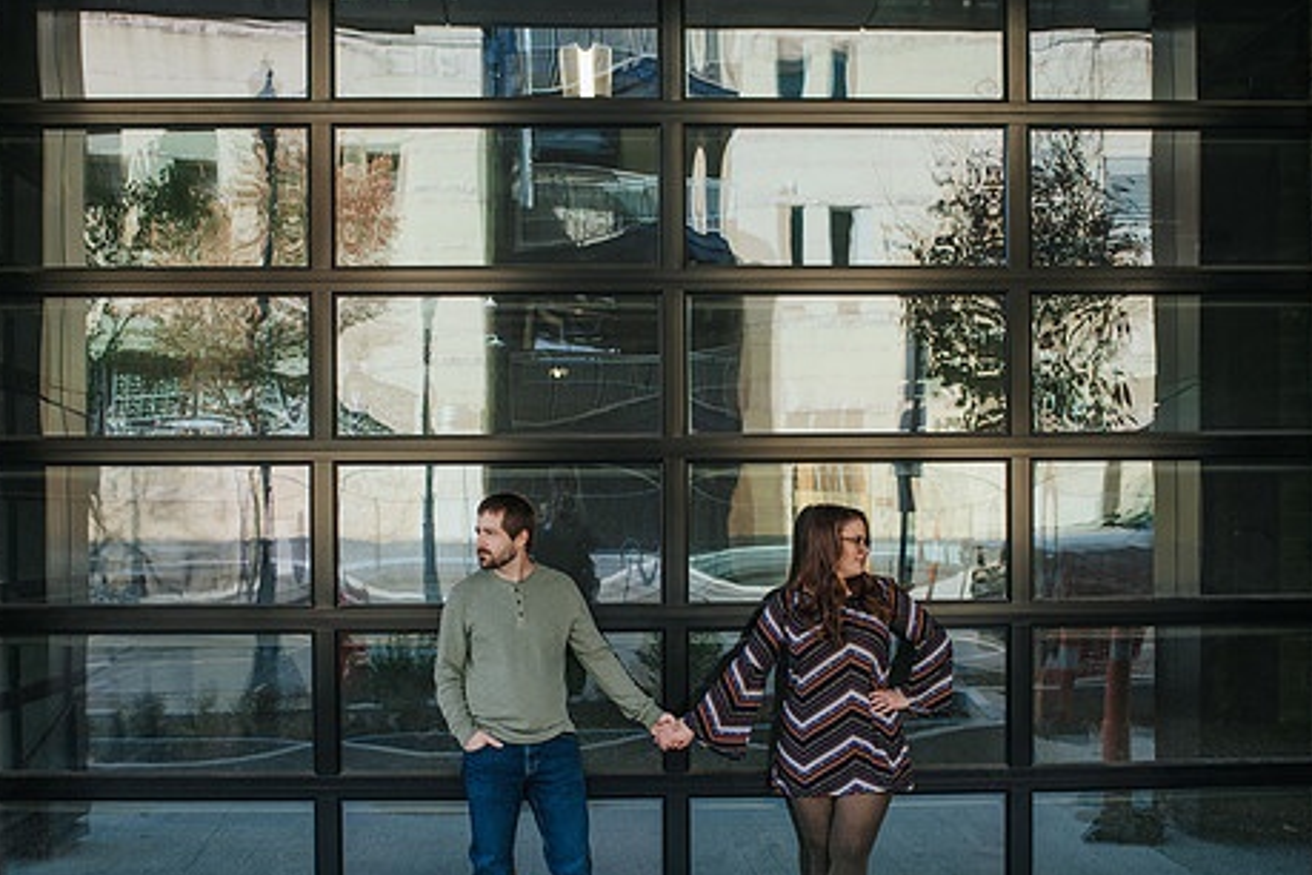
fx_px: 1859
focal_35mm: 51
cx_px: 623
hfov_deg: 38.9
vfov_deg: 26.4
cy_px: 575
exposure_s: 1/500
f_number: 3.5
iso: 500
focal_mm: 35
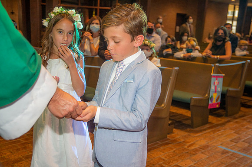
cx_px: 126
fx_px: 315
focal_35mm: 45
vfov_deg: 29.8
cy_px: 84
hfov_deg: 43.6
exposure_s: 1/200
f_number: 5
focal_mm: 45
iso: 1600
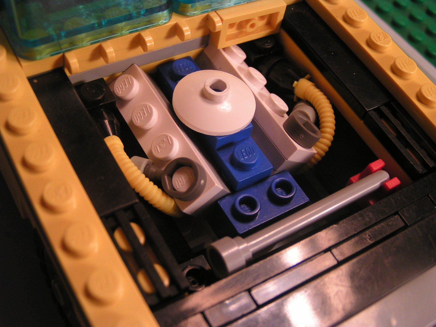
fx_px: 592
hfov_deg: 40.4
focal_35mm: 47
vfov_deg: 30.9
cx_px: 218
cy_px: 164
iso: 125
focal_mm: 7.3
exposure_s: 1/50
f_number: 2.8
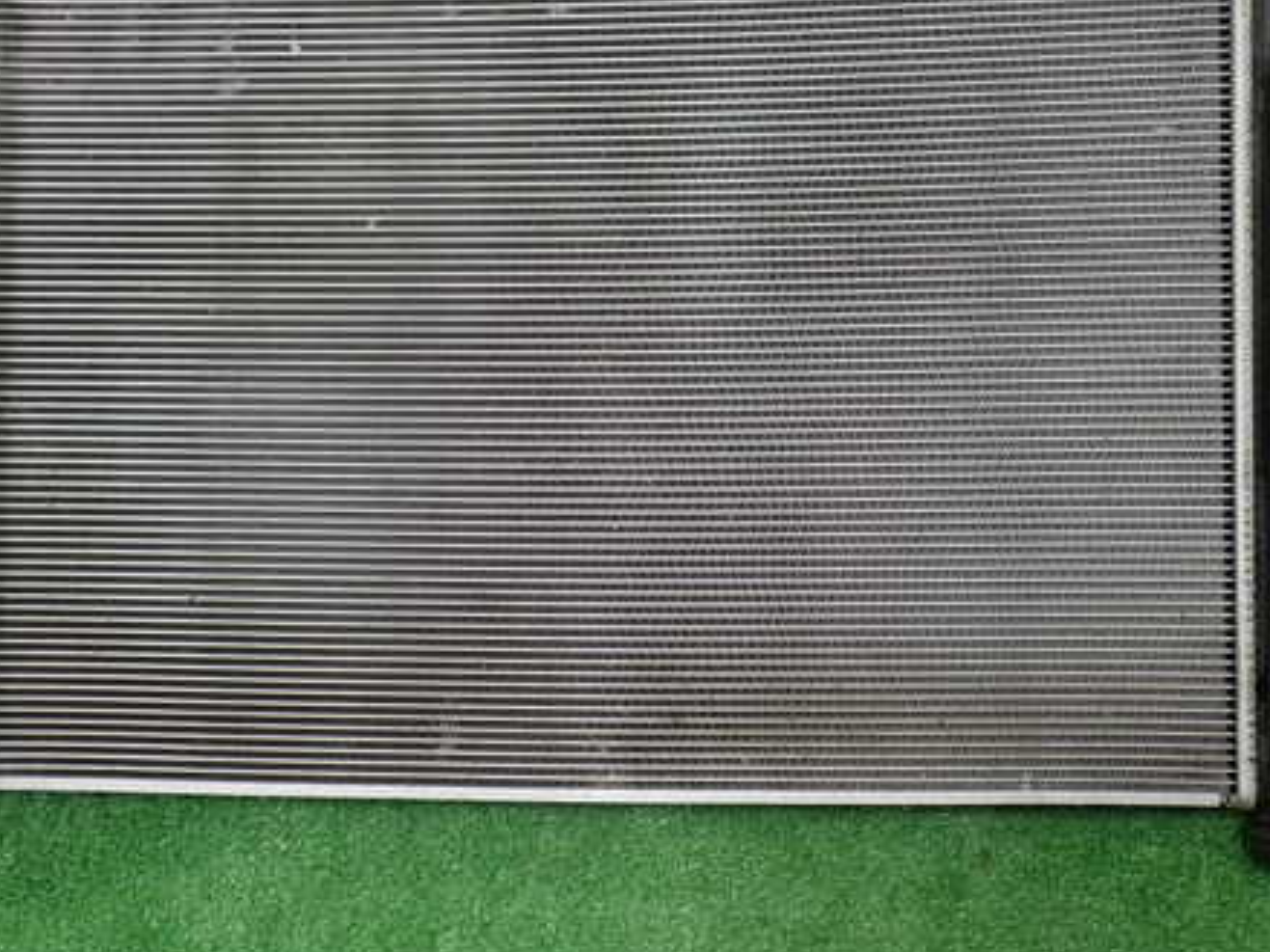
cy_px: 440
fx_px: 1504
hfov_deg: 45.8
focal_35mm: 41
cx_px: 613
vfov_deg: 35.1
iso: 200
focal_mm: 5.4
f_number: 2.3
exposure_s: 1/60
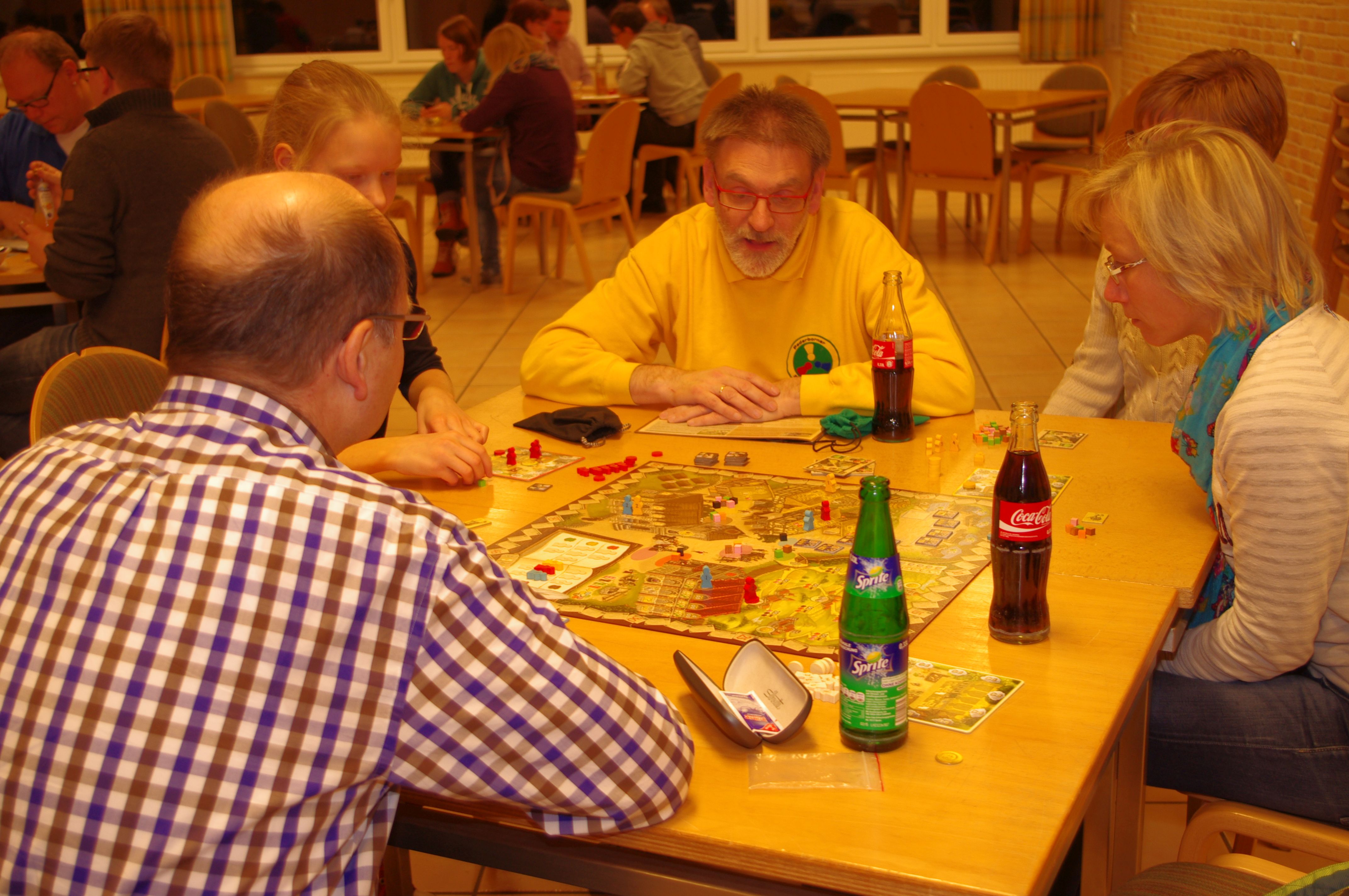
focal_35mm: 46
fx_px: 1722
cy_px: 448
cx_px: 674
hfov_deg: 42.8
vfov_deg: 29.2
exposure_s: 1/30
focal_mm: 30.63
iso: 200
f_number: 4
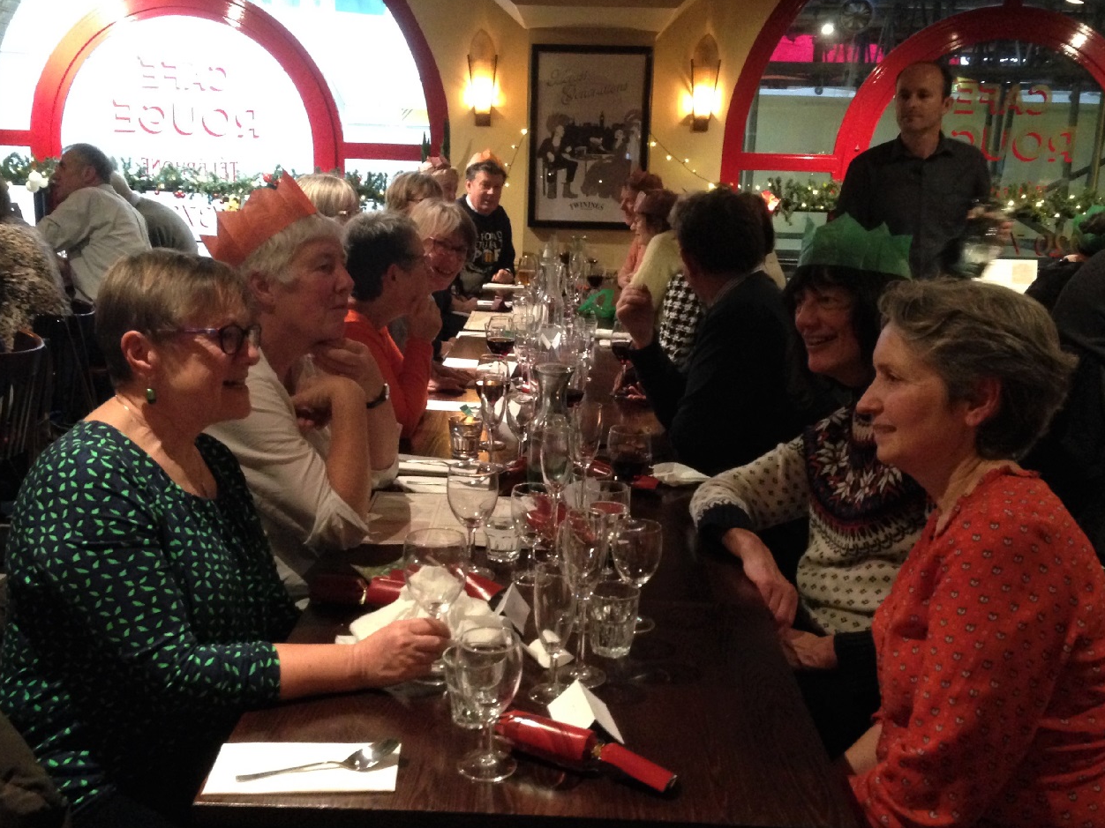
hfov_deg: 51.3
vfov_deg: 39.7
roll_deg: +1.5
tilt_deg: -11.9
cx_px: 529
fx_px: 1149
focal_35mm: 36
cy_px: 403
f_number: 2.4
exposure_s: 1/15
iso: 500
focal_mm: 4.12
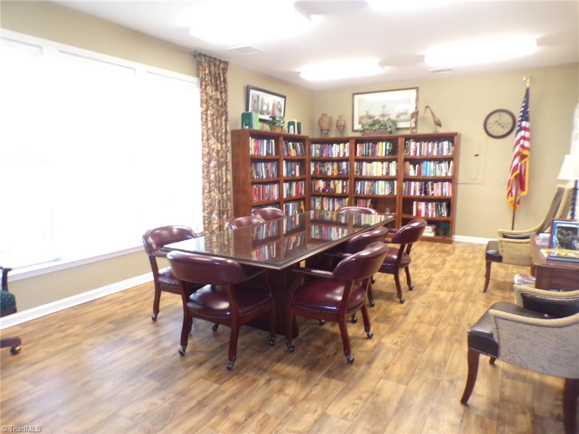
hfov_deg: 71.6
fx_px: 401
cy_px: 217
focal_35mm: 24
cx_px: 290
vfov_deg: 56.8
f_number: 3
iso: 213
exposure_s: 1/17
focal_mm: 4.3
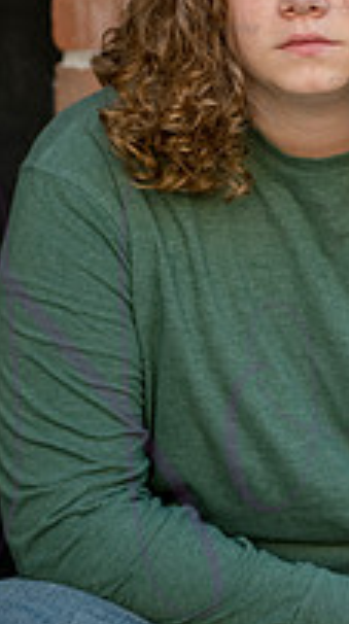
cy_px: 213
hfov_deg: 6.0
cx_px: 349
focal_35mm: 201
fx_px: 3321
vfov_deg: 10.7
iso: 640
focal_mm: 86
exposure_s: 1/320
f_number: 3.5
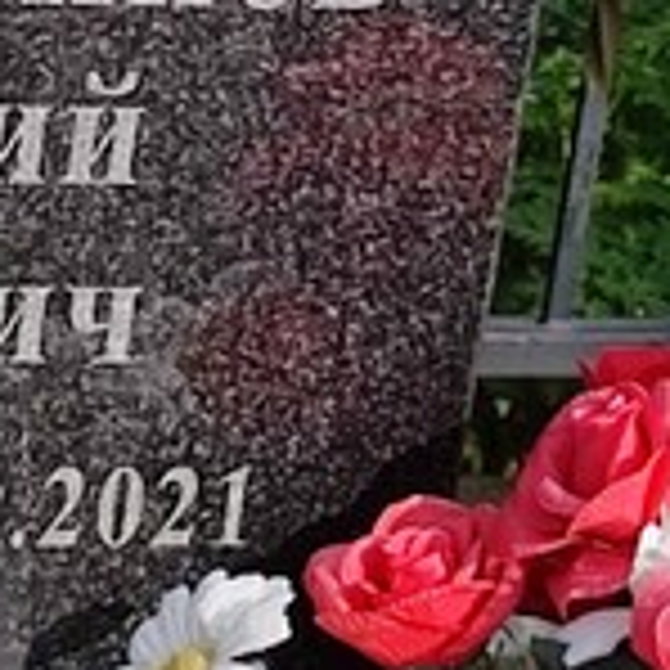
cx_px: -400
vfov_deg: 13.7
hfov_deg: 13.6
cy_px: -342
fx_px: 2606
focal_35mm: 119
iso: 50
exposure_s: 1/928
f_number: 1.9
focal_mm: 6.04
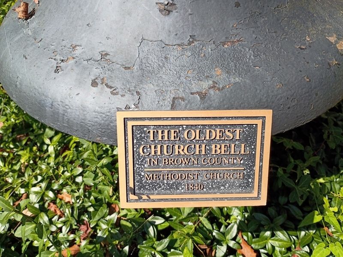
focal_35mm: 29
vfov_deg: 48.2
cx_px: 172
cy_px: 128
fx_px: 287
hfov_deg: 61.7
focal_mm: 4.27
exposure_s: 1/800
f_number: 1.8
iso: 100
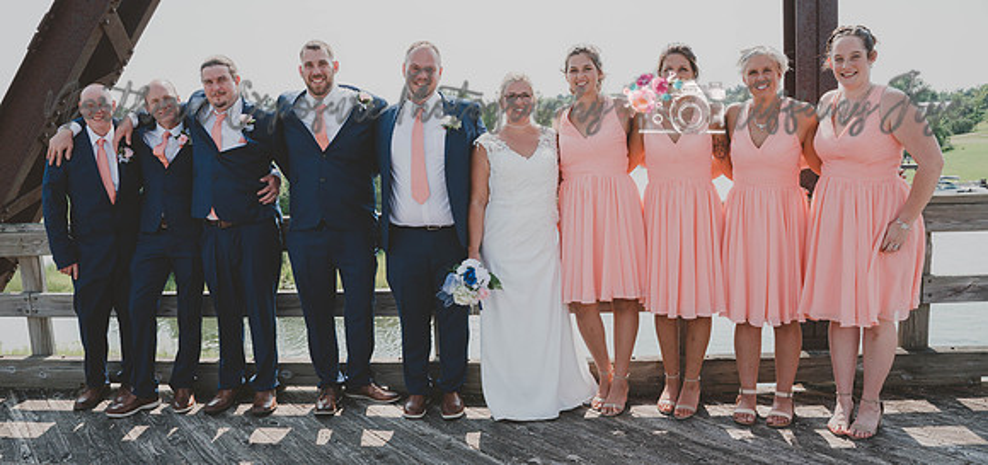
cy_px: 219
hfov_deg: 69.2
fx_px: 717
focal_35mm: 28
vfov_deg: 35.9
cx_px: 482
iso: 100
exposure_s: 1/400
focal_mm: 24
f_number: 7.1
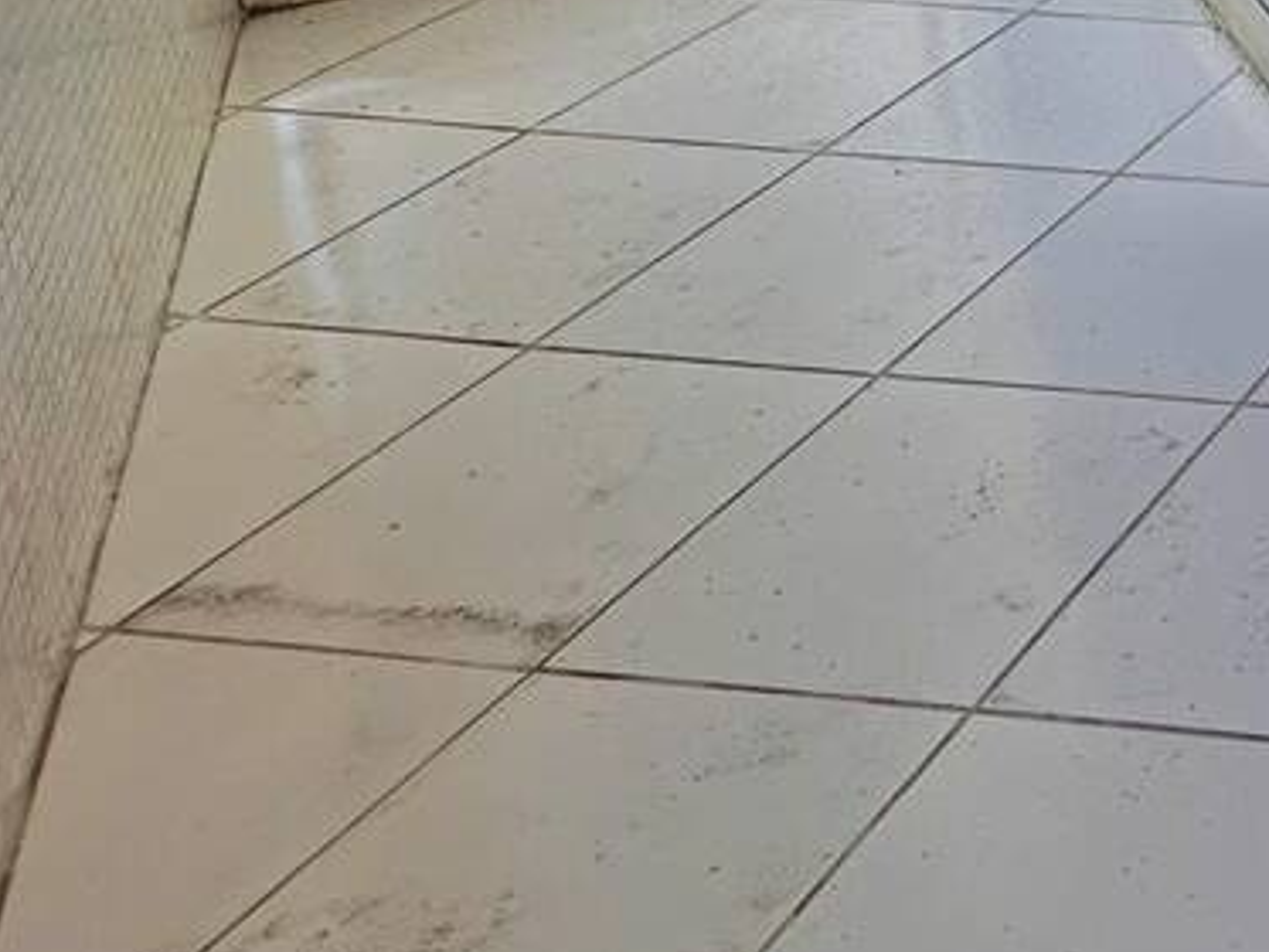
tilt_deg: -11.9
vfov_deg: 22.3
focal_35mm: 54
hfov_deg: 22.8
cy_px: -479
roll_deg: -1.7
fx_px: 1980
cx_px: 2201
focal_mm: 2.22
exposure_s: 1/409
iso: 40
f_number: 2.2
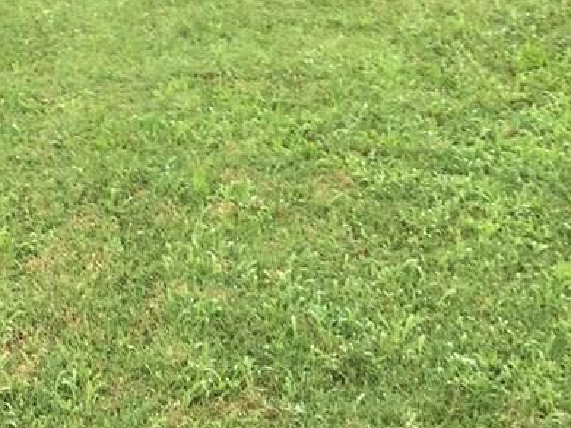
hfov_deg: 25.5
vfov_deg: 18.3
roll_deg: +0.6
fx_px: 1253
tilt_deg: -10.0
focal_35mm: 76
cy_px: -101
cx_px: 190
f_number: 2.2
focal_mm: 4.15
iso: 50
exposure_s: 1/120
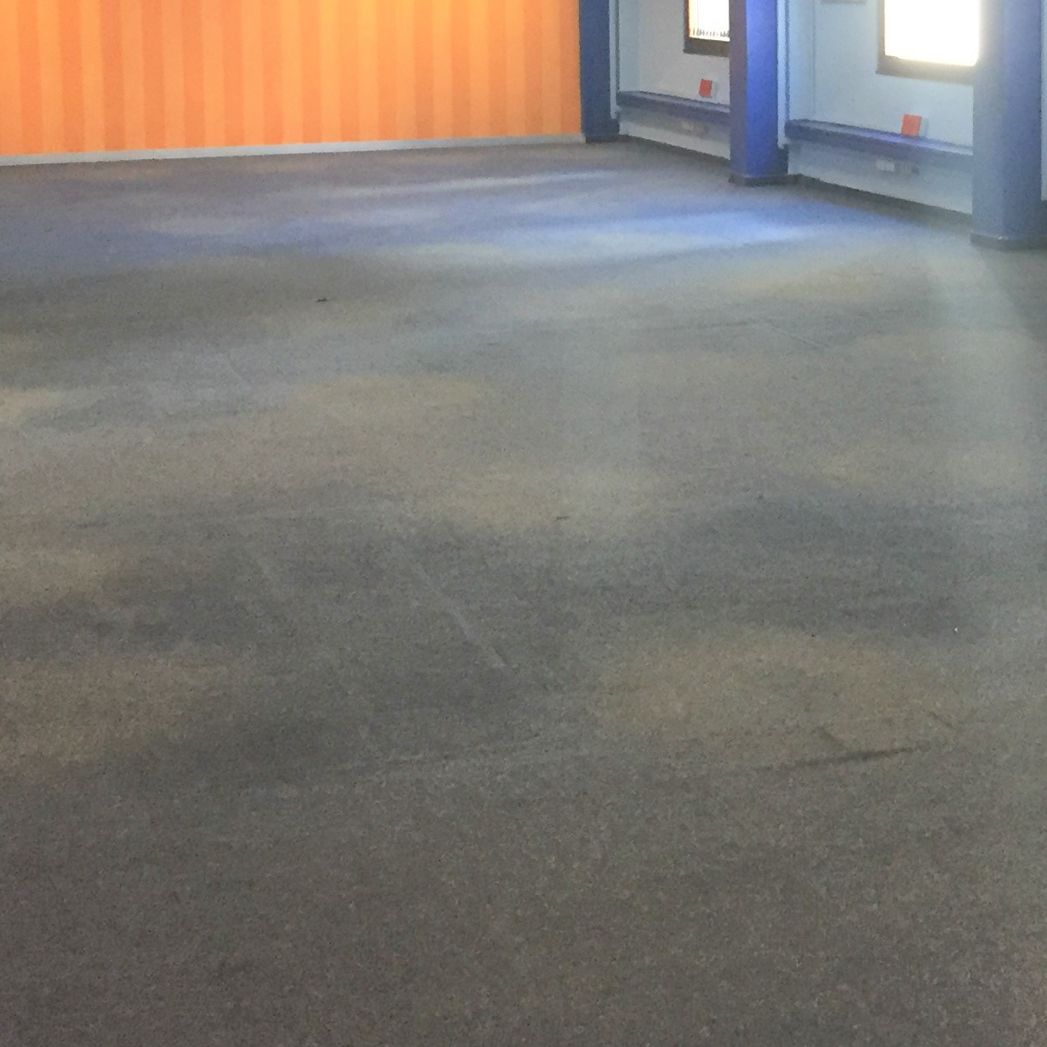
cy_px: 150
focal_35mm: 68
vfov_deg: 24.8
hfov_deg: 25.2
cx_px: 739
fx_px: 2327
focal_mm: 4.15
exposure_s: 1/20
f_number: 2.2
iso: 250
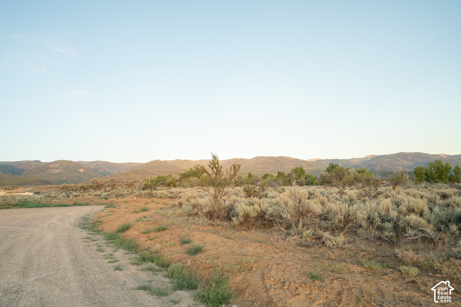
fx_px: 307
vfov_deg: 53.1
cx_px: 230
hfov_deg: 73.7
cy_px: 154
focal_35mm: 24
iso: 200
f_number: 7.1
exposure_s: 1/30
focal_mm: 24
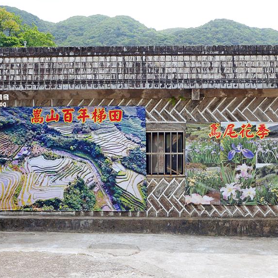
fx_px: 391
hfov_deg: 38.9
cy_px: 137
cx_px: 173
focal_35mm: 43
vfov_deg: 39.2
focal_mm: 14
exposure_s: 1/1000
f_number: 4
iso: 200
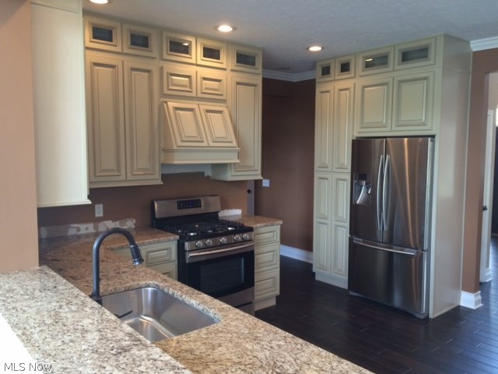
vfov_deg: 48.2
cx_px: 249
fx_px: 417
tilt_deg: -4.4
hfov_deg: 61.7
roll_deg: -1.5
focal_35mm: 29
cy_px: 187
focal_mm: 4.15
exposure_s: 1/30
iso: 64
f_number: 2.2
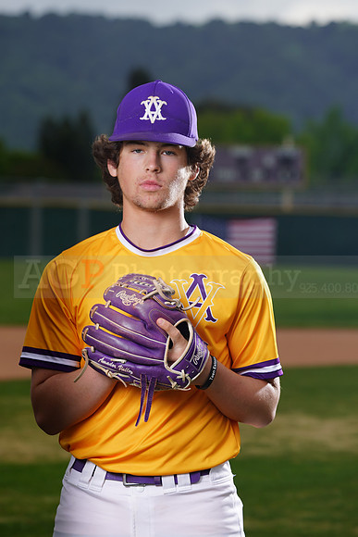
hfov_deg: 6.8
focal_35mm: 203
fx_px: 3026
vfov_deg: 10.1
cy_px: 268
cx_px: 179
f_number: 8
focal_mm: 203
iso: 100
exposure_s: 1/250
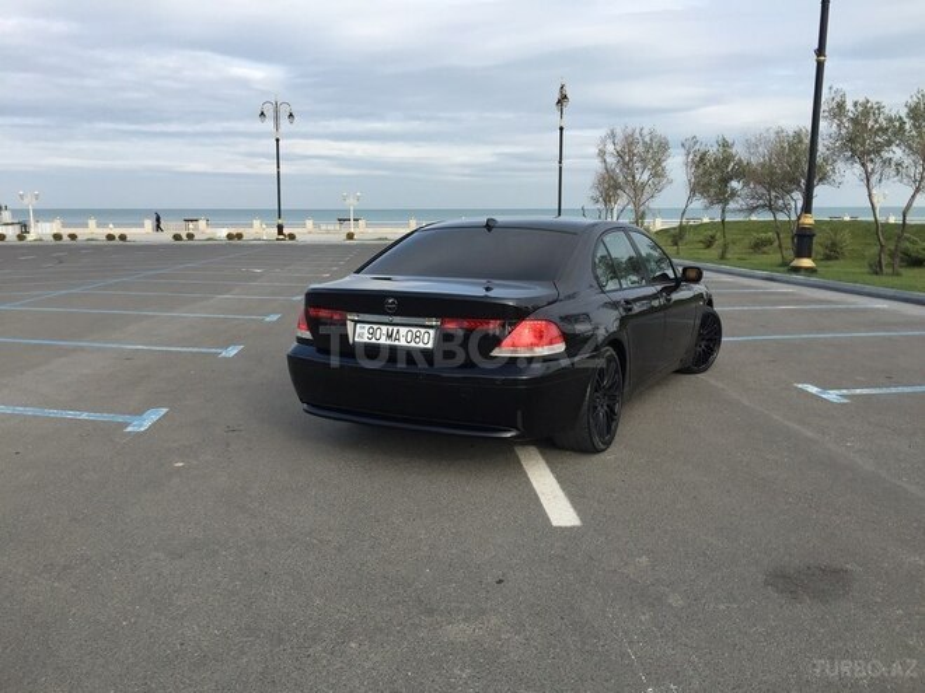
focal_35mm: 29
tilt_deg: -10.5
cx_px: 462
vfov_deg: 48.2
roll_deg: -0.8
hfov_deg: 61.7
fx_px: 775
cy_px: 346
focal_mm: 4.15
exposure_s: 1/1364
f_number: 2.2
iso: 32
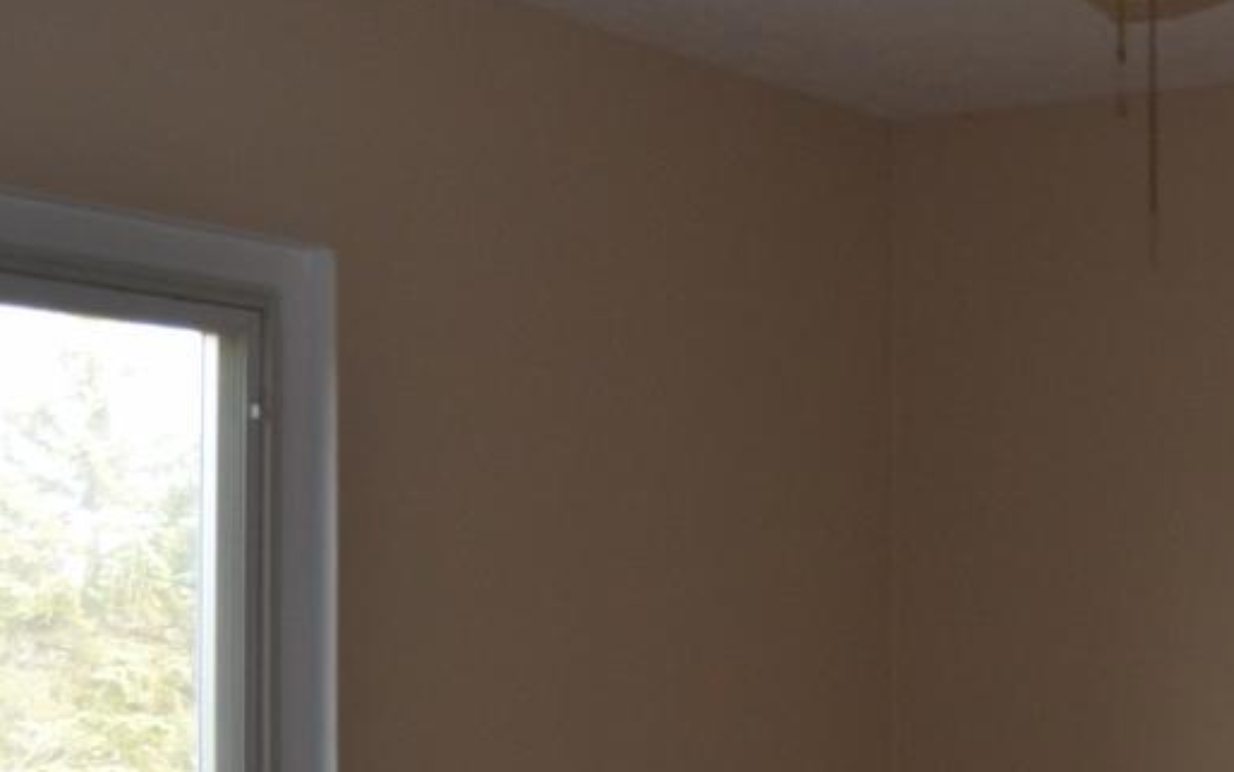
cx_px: 1141
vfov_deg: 16.2
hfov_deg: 25.0
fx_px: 2691
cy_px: 590
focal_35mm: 80
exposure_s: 1/100
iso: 400
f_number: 3.5
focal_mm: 18
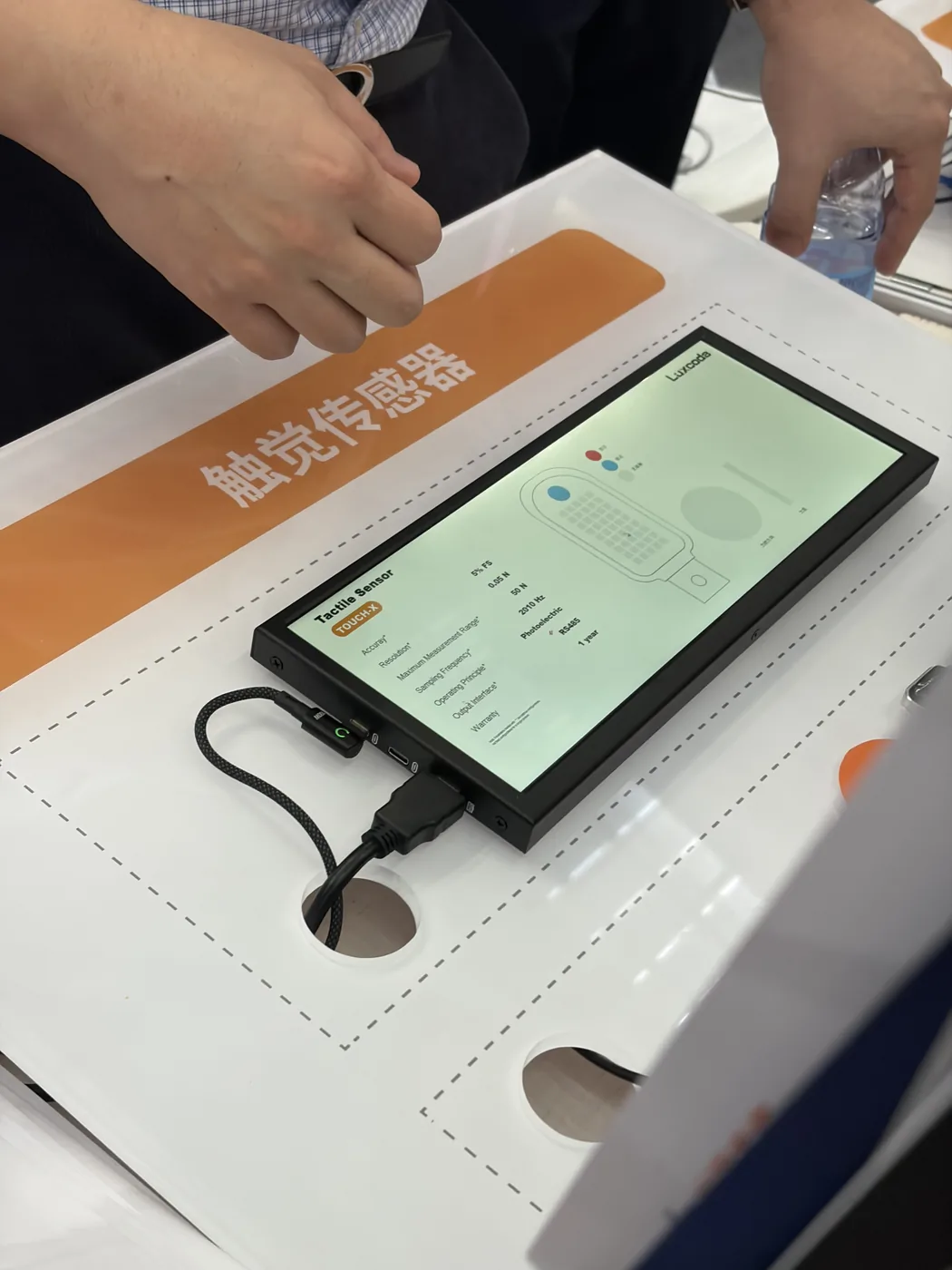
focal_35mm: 52
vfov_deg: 36.8
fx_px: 1907
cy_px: 635
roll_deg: -1.3
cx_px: 476
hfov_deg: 28.0
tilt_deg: -35.4
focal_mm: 5.96
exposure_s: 1/50
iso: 64
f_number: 1.6
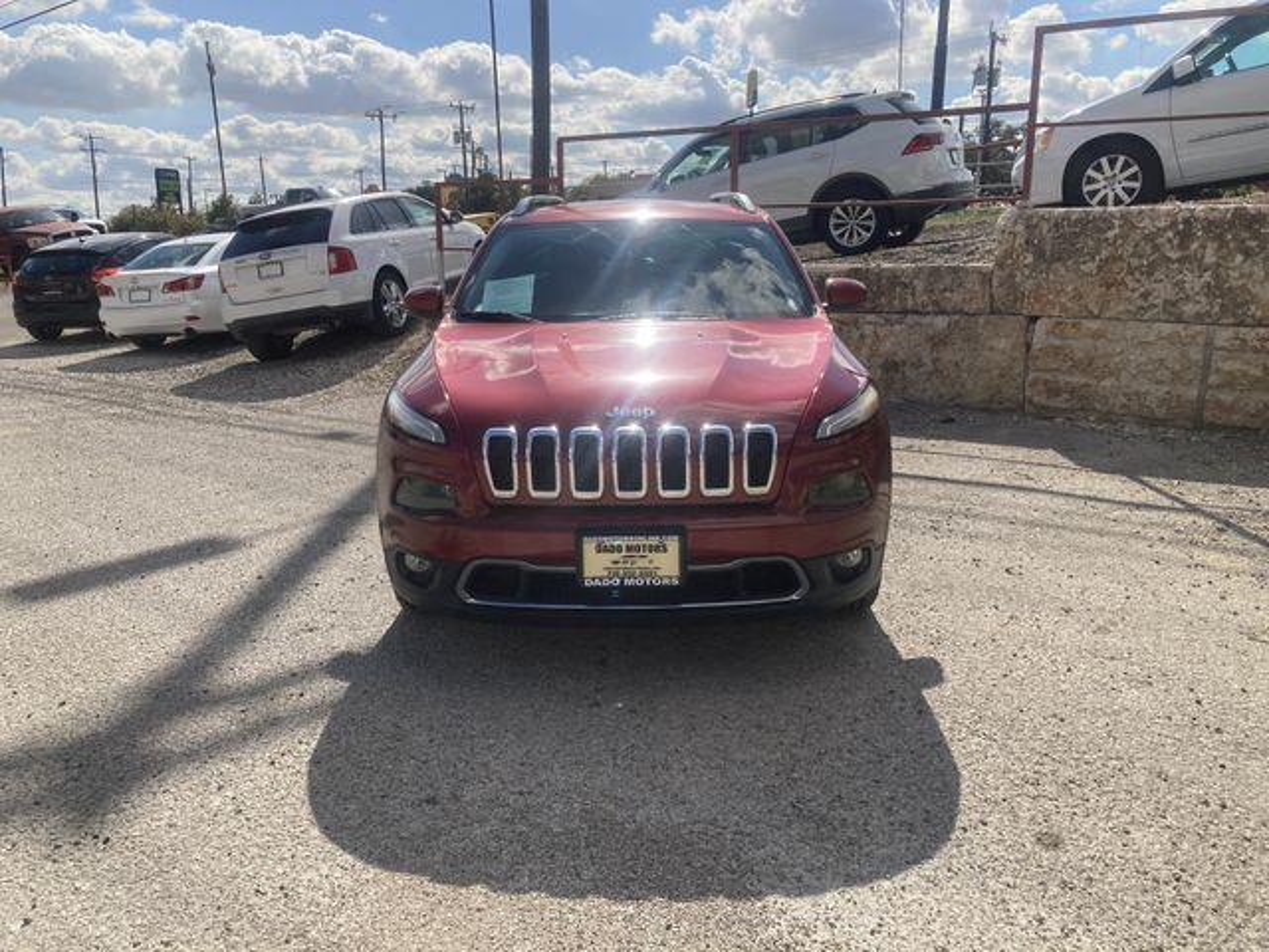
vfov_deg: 49.7
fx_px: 1026
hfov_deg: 63.4
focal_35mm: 28
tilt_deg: -11.5
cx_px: 634
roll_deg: -0.2
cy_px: 476
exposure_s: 1/3040
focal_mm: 3.99
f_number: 1.8
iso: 25
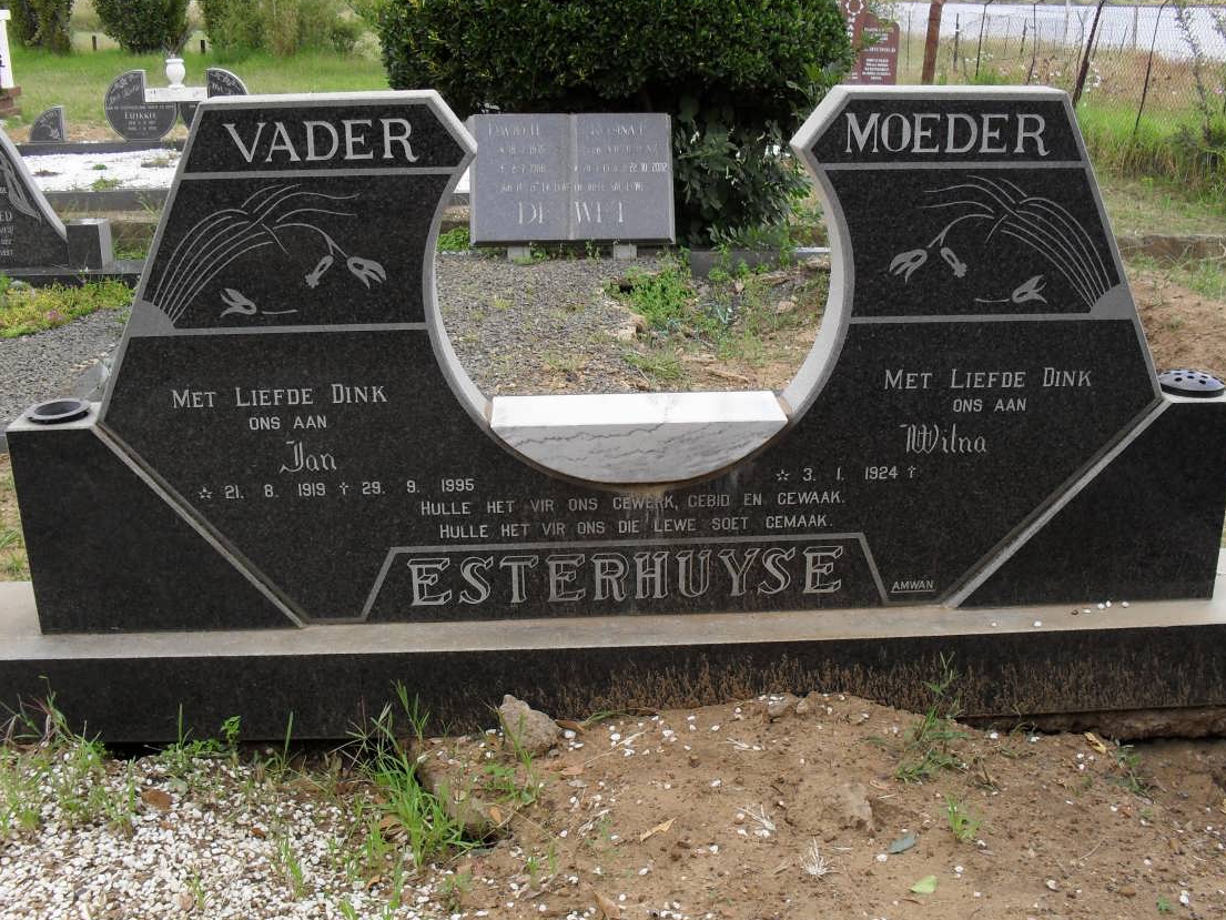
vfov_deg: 37.7
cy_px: 468
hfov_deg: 49.0
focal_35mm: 38
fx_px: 1346
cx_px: 629
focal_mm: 6.3
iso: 100
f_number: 3.2
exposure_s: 1/350
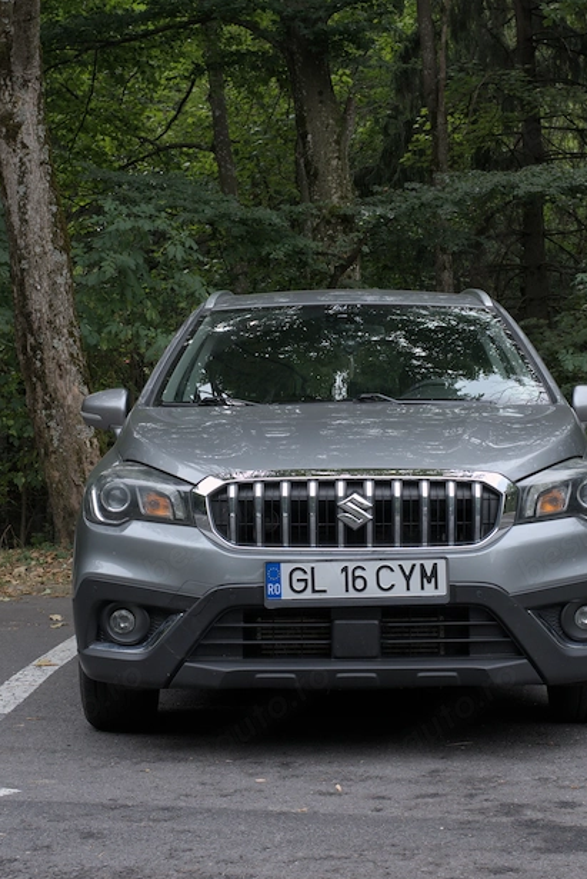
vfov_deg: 27.7
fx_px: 1782
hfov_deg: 18.7
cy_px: 416
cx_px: 348
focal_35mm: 73
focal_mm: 50
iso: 400
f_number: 9
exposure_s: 1/160
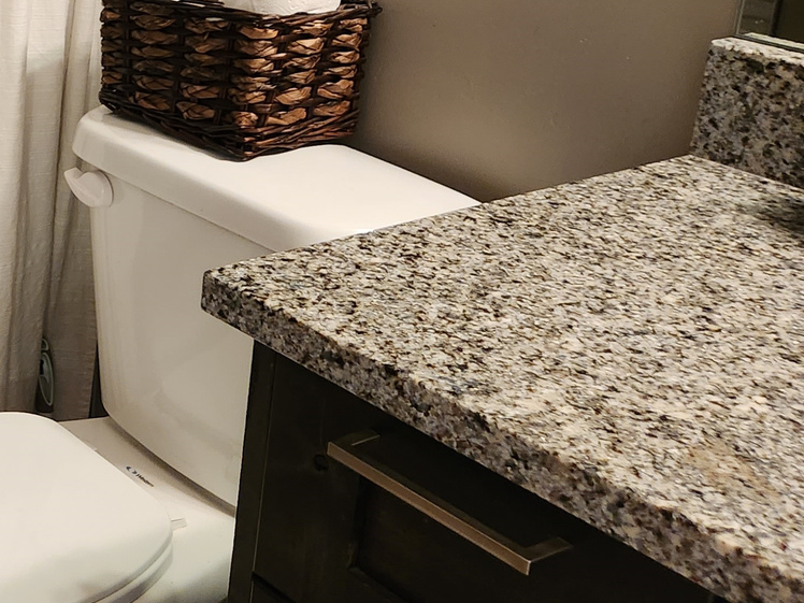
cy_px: 84
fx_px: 1463
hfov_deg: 25.7
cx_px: -284
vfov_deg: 22.8
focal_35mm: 63
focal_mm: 5.4
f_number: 1.8
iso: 500
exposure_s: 1/40
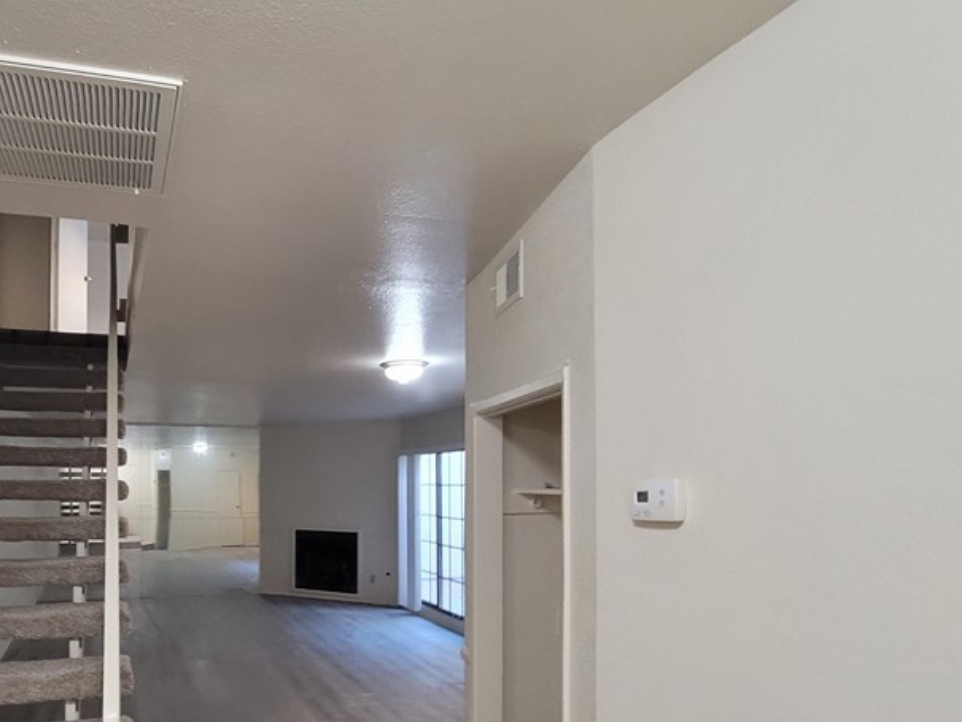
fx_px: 612
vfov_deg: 59.8
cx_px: 267
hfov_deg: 72.2
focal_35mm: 22
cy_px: 476
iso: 500
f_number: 2.2
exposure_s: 1/30
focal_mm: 2.2
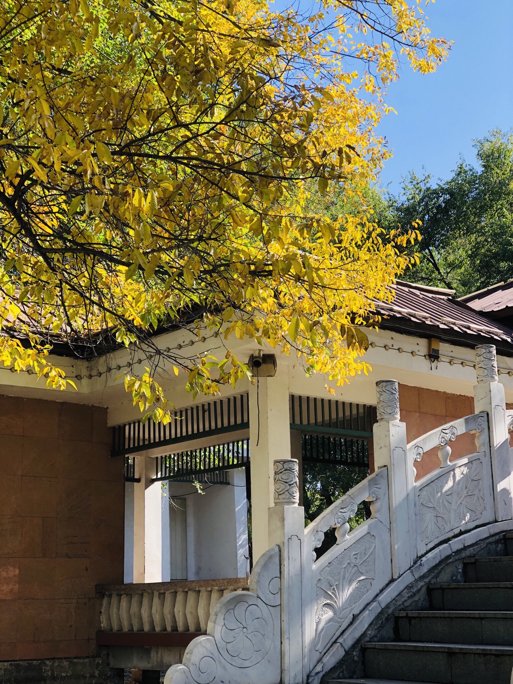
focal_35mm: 57
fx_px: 1126
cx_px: 256
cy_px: 342
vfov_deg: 33.8
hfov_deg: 25.7
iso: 20
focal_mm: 6.6
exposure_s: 1/216
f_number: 2.8
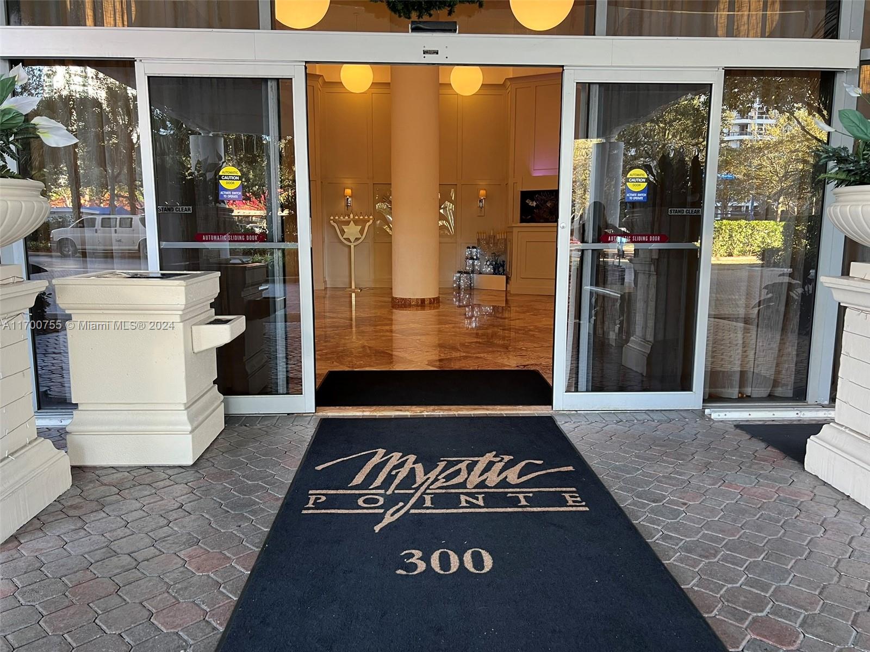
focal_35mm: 26
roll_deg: +1.1
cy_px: 326
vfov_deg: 53.1
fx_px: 653
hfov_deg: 67.3
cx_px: 435
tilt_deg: -8.0
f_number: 1.5
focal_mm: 5.7
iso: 125
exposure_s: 1/60
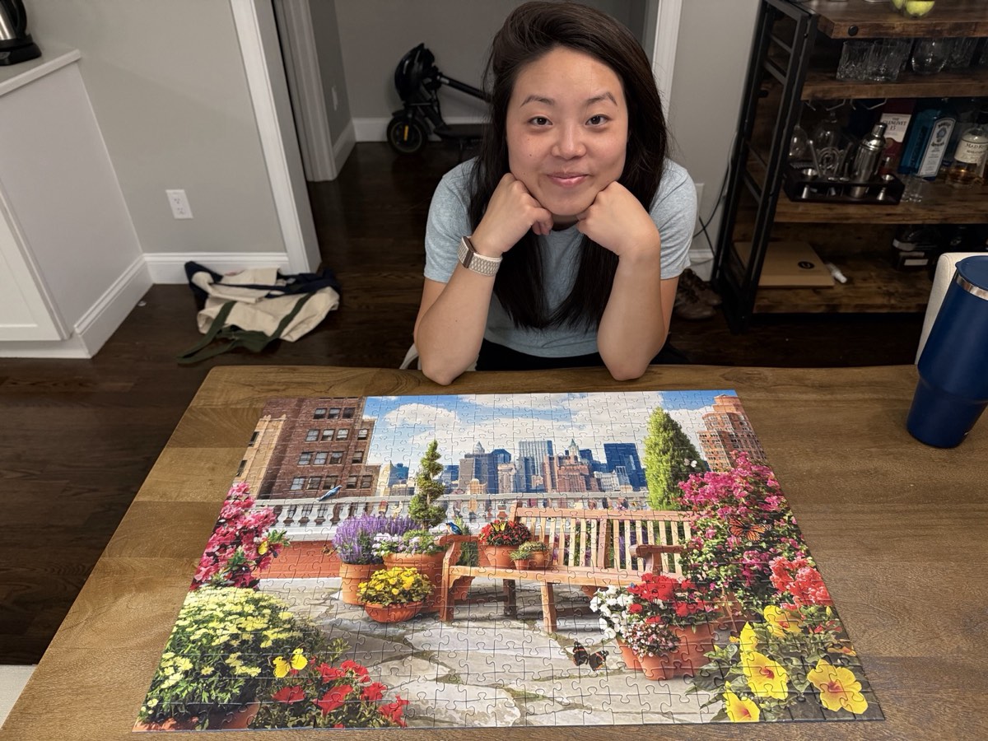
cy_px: 370
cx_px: 494
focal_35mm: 24
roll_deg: +1.8
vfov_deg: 56.8
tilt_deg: -36.6
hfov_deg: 71.6
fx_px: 685
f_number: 1.78
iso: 320
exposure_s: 1/60
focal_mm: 6.76
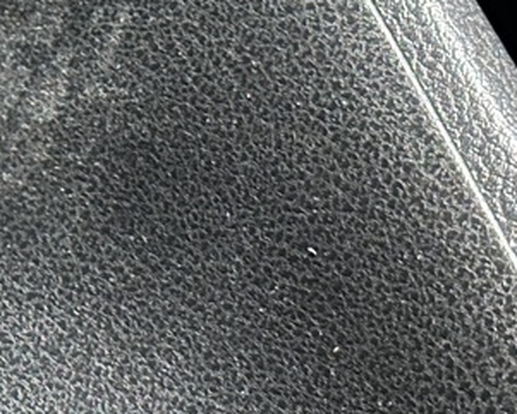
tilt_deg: -27.1
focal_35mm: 224
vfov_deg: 6.8
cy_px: -265
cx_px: -696
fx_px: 3429
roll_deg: -1.1
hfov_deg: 8.0
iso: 640
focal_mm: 6.86
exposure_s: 1/9
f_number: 1.78
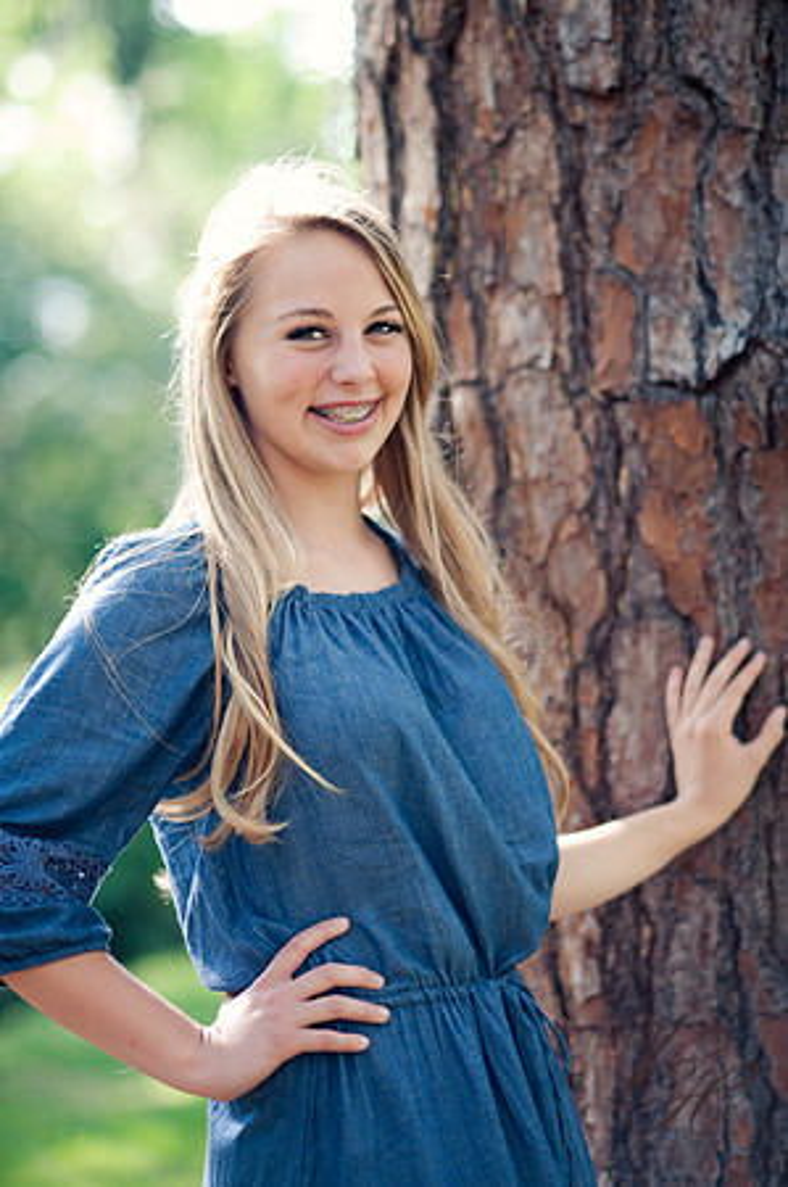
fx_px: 2797
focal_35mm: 85
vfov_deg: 23.9
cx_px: 394
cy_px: 594
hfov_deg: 16.0
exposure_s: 1/400
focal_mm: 85
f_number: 2
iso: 200
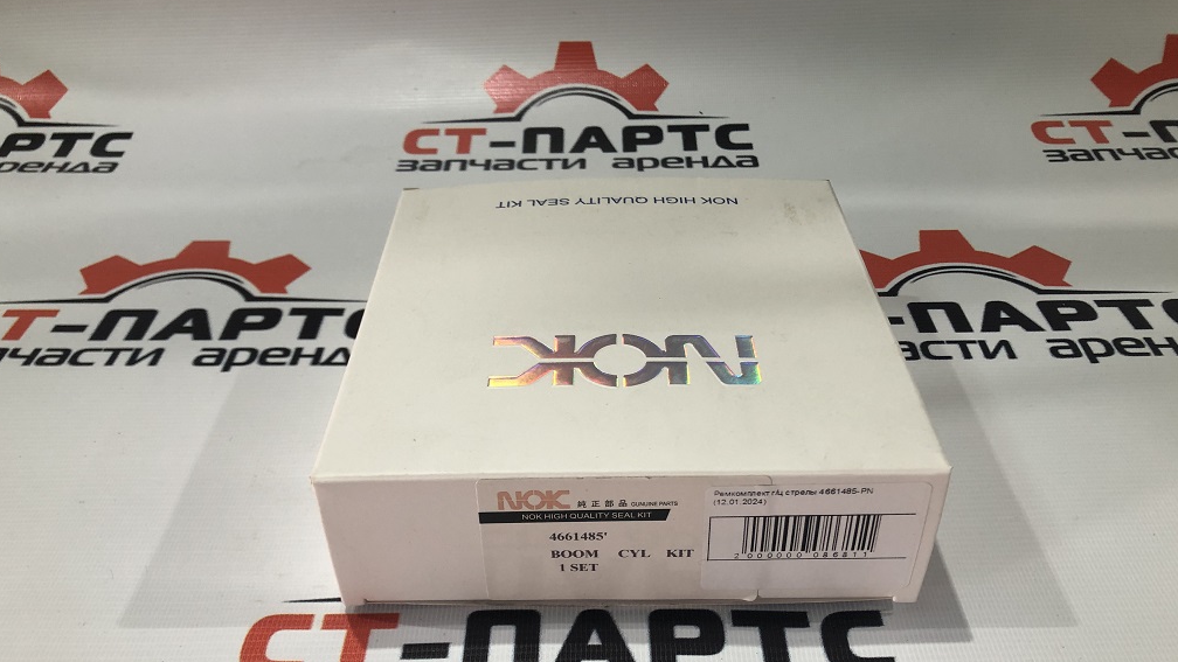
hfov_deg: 62.6
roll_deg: +1.9
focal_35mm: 31
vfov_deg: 37.4
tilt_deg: -39.1
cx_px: 582
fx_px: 968
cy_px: 431
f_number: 1.8
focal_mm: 3.99
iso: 32
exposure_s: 1/33
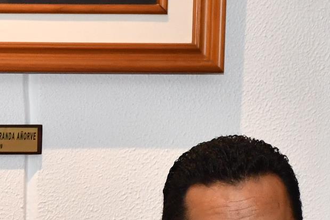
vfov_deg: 3.3
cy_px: 400
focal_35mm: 419
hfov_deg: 4.9
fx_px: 3841
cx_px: -52
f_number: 5.6
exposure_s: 1/100
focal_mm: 62
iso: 1250
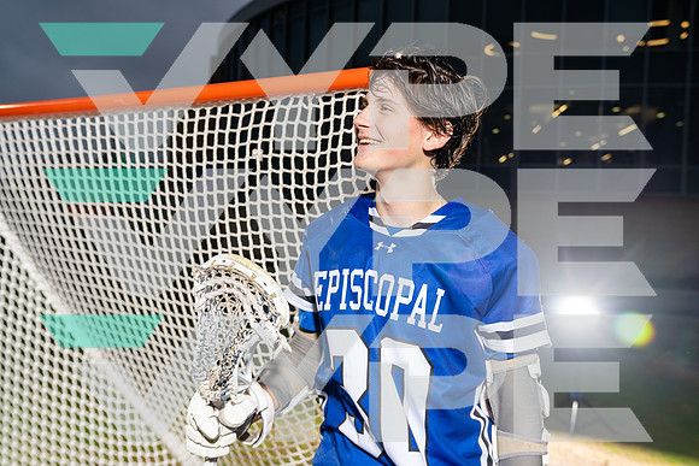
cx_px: 350
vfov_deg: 35.1
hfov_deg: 50.7
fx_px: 738
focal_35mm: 38
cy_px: 233
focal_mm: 38
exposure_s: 1/250
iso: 200
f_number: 4.5
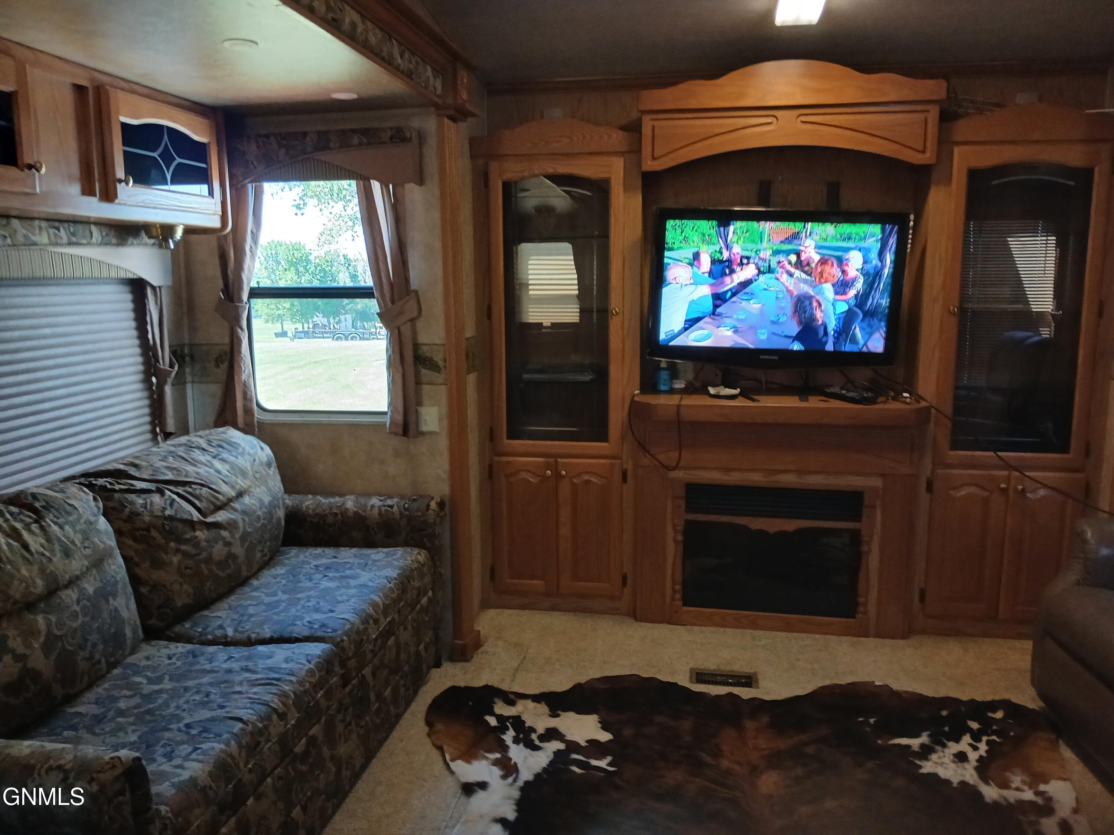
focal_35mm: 26
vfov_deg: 53.1
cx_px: 557
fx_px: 837
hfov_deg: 67.3
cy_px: 418
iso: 250
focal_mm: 3.98
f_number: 1.8
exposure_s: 1/30
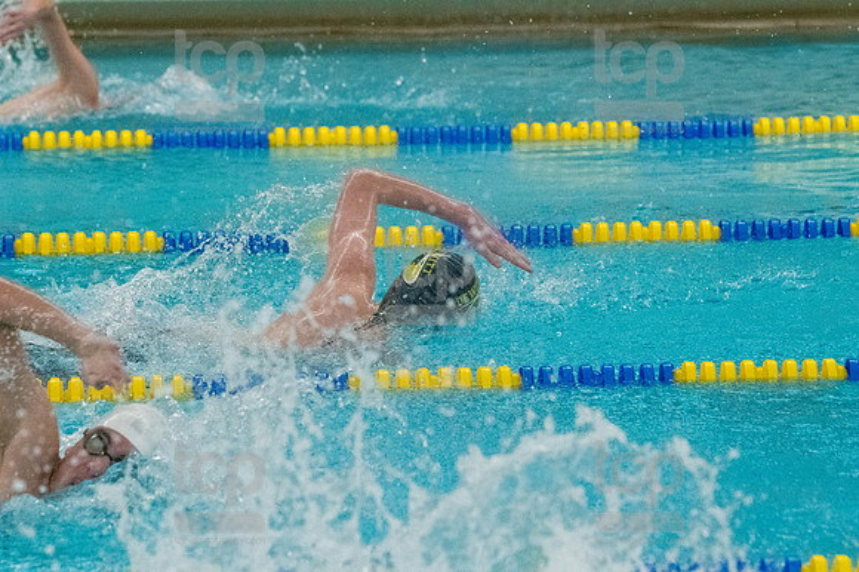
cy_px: 286
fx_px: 6081
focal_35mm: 255
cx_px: 430
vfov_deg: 5.4
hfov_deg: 8.1
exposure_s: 1/1250
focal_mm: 170
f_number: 5
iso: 10000
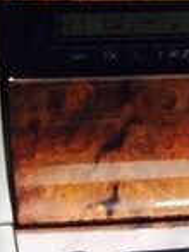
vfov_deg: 18.3
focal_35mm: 98
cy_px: -99
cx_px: 165
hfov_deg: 14.9
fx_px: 714
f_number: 2.2
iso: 64
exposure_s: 1/33
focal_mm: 4.15
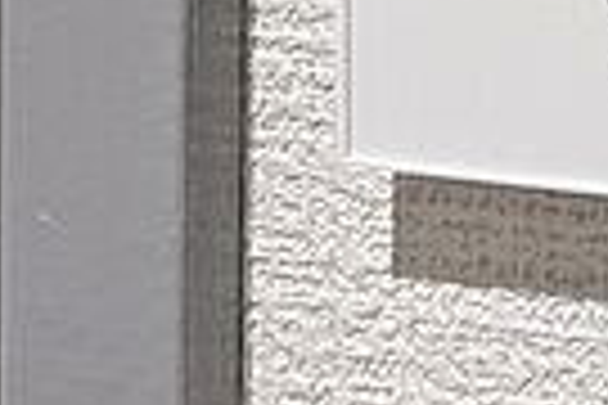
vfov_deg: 5.3
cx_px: 860
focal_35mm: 252
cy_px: -576
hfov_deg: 8.0
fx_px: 4256
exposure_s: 1/30
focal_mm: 5.43
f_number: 1.89
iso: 74
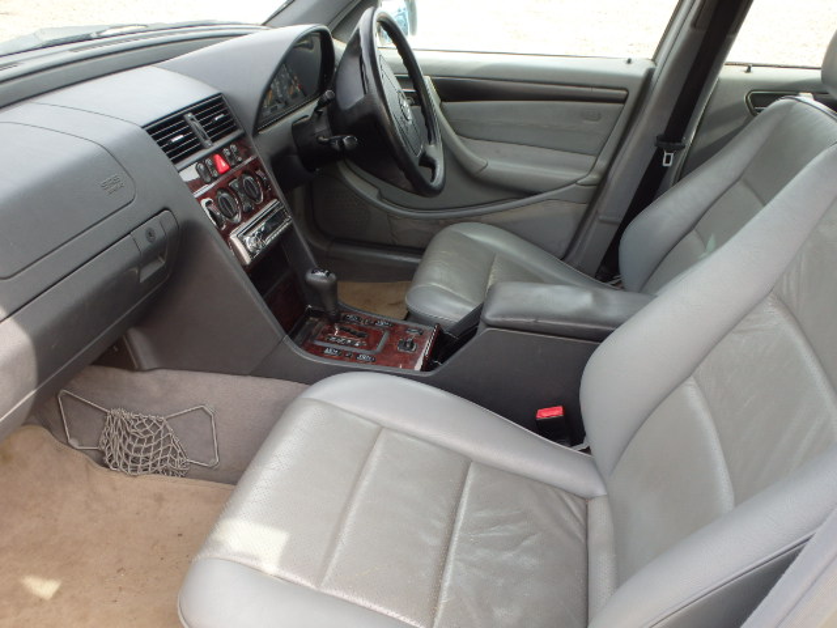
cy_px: 314
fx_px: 677
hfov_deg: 63.4
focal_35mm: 28
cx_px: 418
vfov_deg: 49.7
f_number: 3.9
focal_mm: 5
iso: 125
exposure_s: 1/100
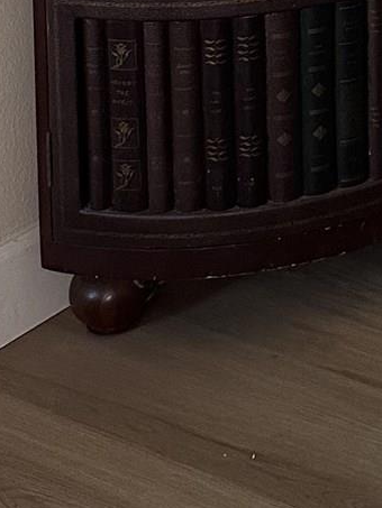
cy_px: -545
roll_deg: +0.3
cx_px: 761
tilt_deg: -5.7
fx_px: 1794
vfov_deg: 13.5
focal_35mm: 122
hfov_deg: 11.1
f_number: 1.78
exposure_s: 1/92
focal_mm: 6.86
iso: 250
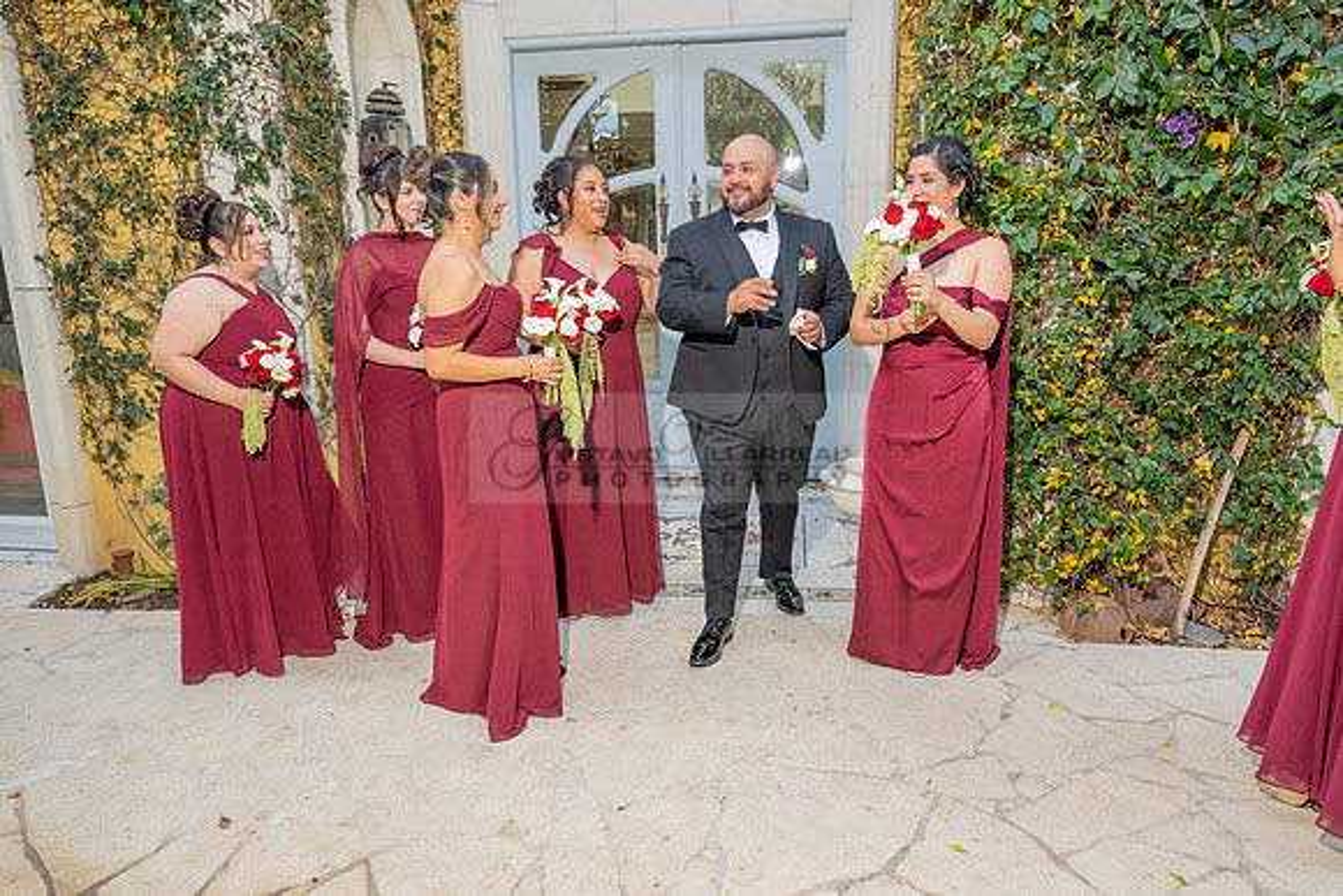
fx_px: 896
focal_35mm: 24
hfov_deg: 73.7
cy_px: 448
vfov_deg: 53.2
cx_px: 672
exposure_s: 1/200
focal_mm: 24
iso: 200
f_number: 5
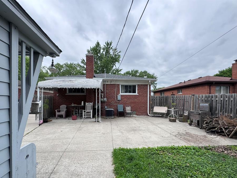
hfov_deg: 94.5
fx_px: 110
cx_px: 118
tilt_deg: -0.9
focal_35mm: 16
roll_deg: -0.4
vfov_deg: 77.7
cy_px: 101
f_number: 2.2
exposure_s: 1/508
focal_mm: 2.22
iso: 40
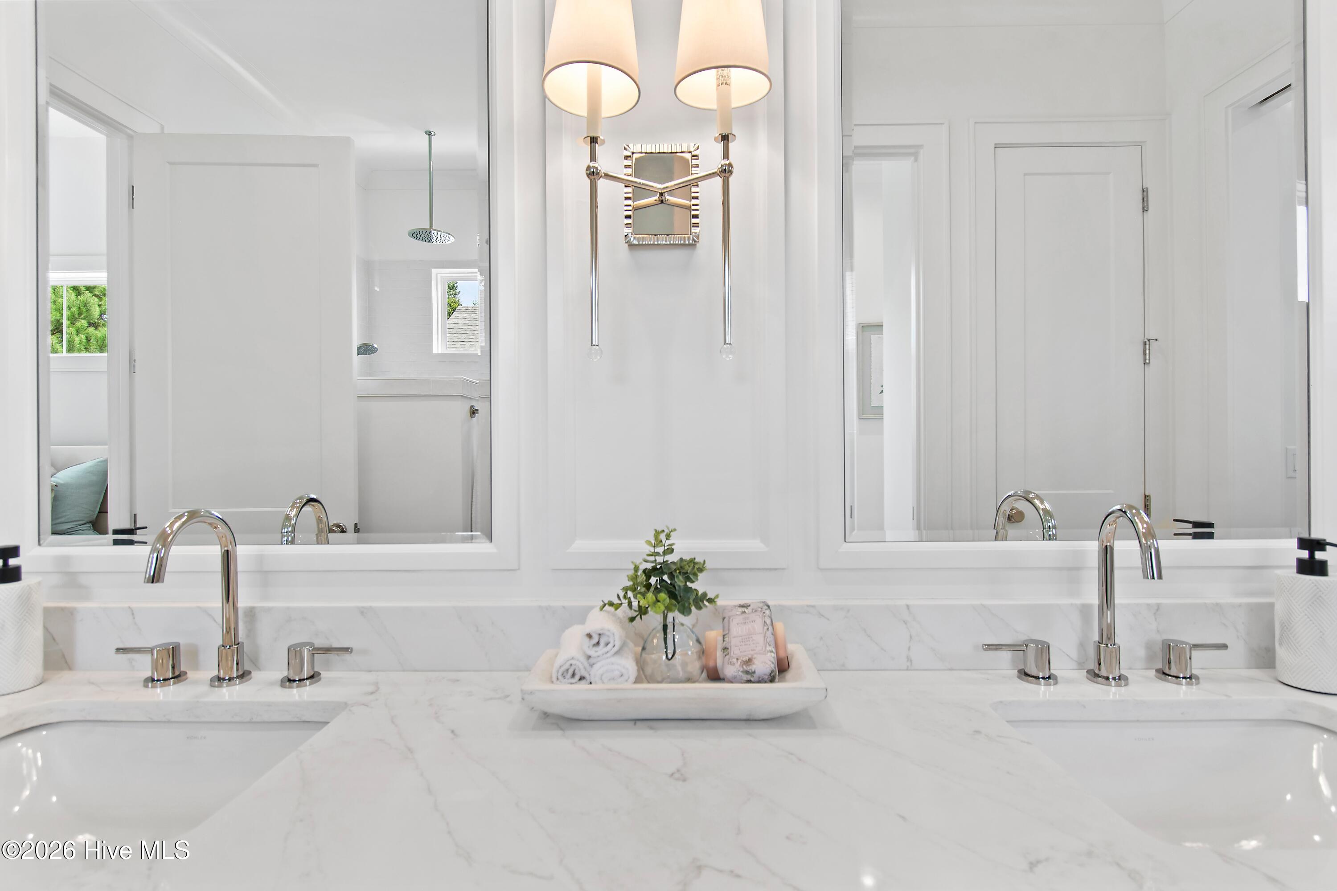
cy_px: 446
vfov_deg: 73.7
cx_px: 668
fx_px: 594
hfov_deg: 96.7
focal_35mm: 16
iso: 100
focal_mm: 11
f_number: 4.8
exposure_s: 1/5
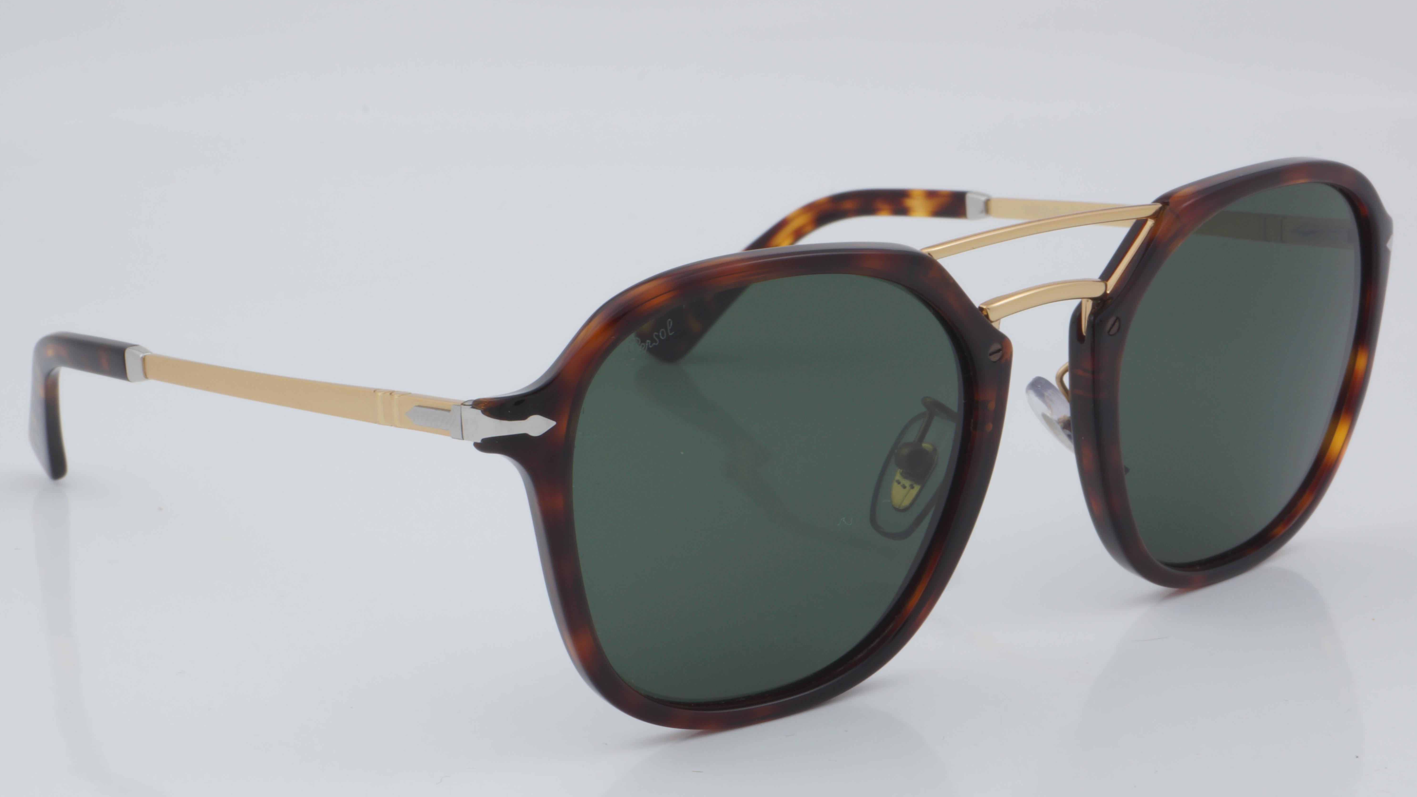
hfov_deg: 26.9
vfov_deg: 15.3
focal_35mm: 79
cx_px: 710
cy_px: 472
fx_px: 2968
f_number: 32
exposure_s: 1/4
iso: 100
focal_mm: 50
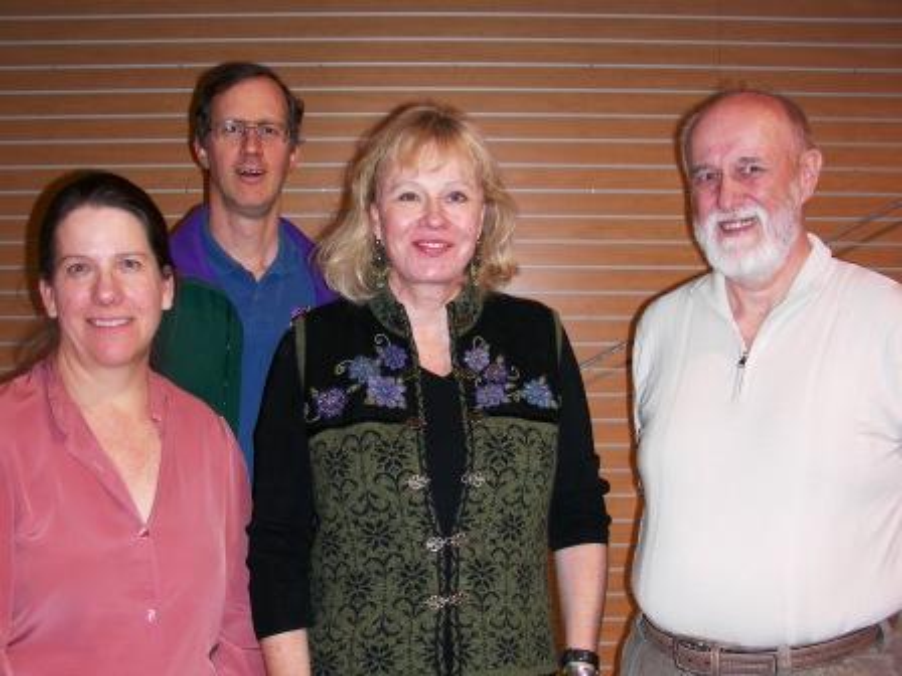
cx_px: 451
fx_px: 1147
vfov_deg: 32.9
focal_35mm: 44
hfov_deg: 42.9
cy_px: 338
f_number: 3.5
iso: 50
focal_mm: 7.4
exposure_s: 1/60.1
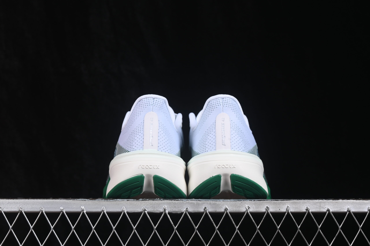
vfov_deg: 18.2
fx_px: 771
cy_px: 123
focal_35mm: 75
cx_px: 185
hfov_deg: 27.0
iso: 160
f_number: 8
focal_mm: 50
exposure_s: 1/80
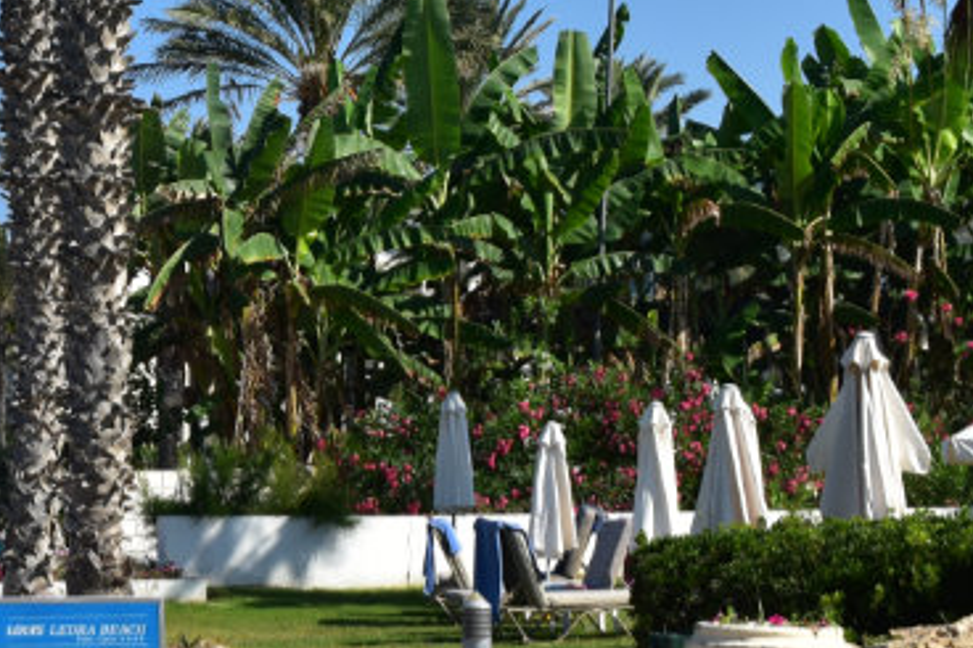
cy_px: 438
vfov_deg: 11.7
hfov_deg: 16.7
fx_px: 3161
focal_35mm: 117
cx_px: -212
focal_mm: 28
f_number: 11
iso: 280
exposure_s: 1/500
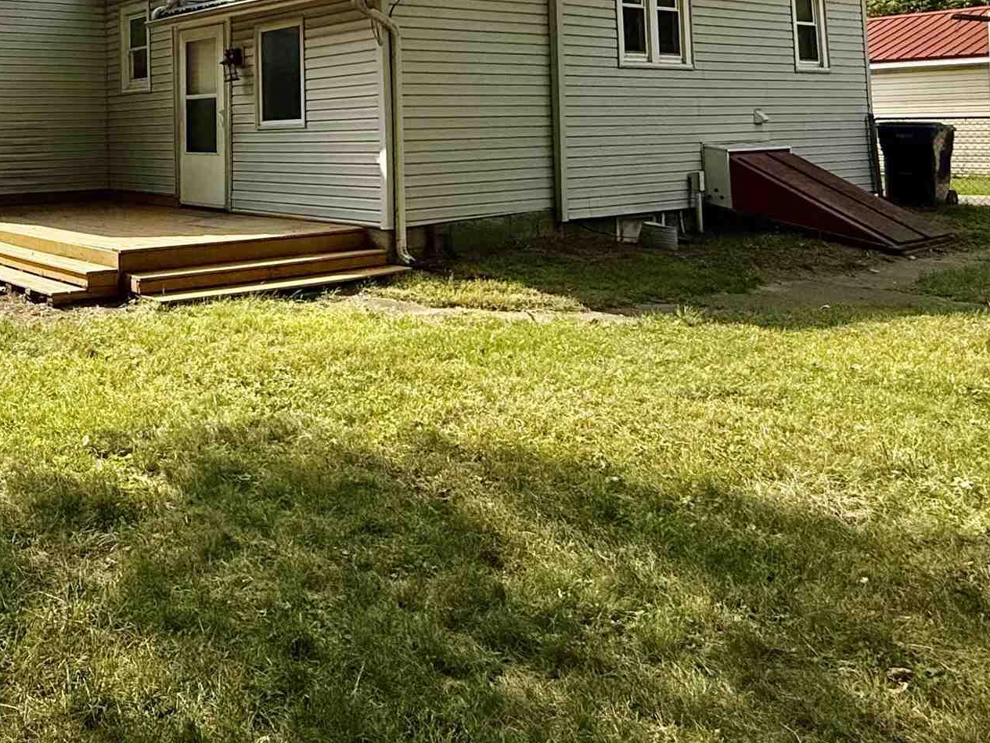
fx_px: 972
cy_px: 69
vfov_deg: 38.8
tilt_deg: +3.8
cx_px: 154
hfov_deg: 49.7
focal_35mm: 34
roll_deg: +1.2
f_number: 2.2
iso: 64
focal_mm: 2.22
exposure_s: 1/3125
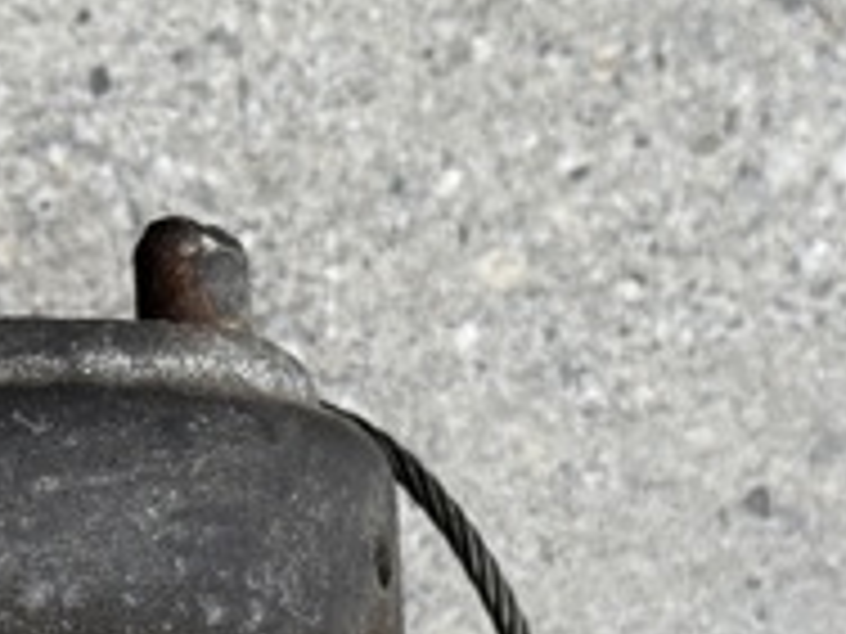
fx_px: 3984
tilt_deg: -78.1
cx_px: 0
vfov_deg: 8.9
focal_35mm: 163
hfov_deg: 12.0
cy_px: 888
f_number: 1.78
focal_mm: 6.76
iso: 100
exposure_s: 1/96
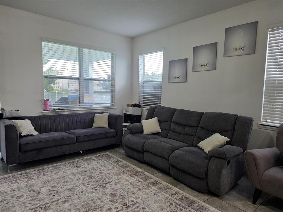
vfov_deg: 58.9
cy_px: 106
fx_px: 188
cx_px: 142
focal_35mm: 23
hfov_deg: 73.9
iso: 160
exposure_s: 1/120
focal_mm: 6.25
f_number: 1.7
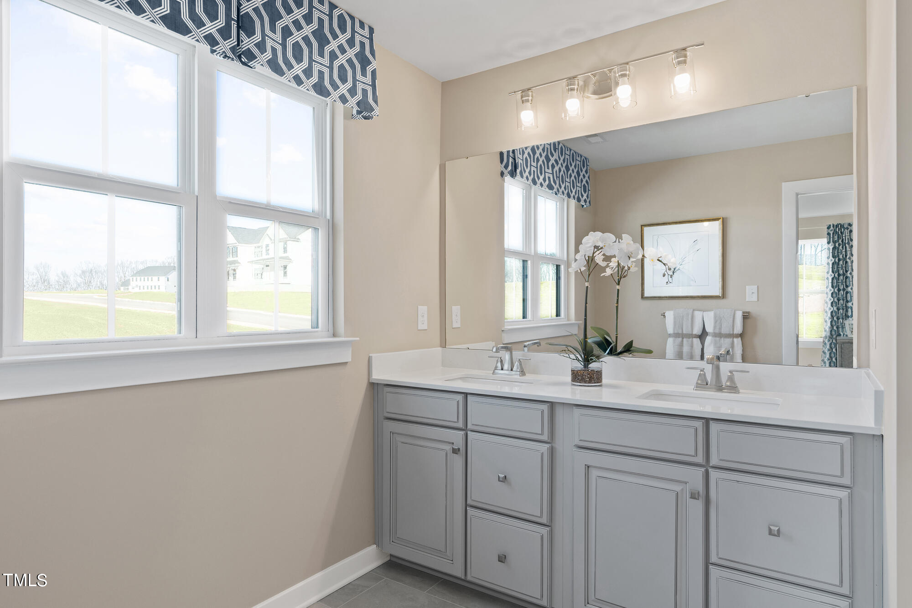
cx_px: 456
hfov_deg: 81.2
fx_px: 532
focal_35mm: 21
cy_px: 304
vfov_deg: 59.5
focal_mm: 21
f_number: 8
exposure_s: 1/13
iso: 320
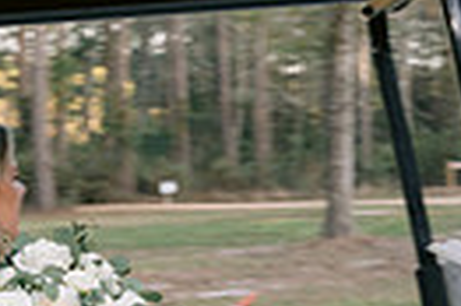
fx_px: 1982
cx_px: -53
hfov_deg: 13.0
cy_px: 396
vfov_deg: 8.7
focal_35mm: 155
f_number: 5.6
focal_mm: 35
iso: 400
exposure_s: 1/100
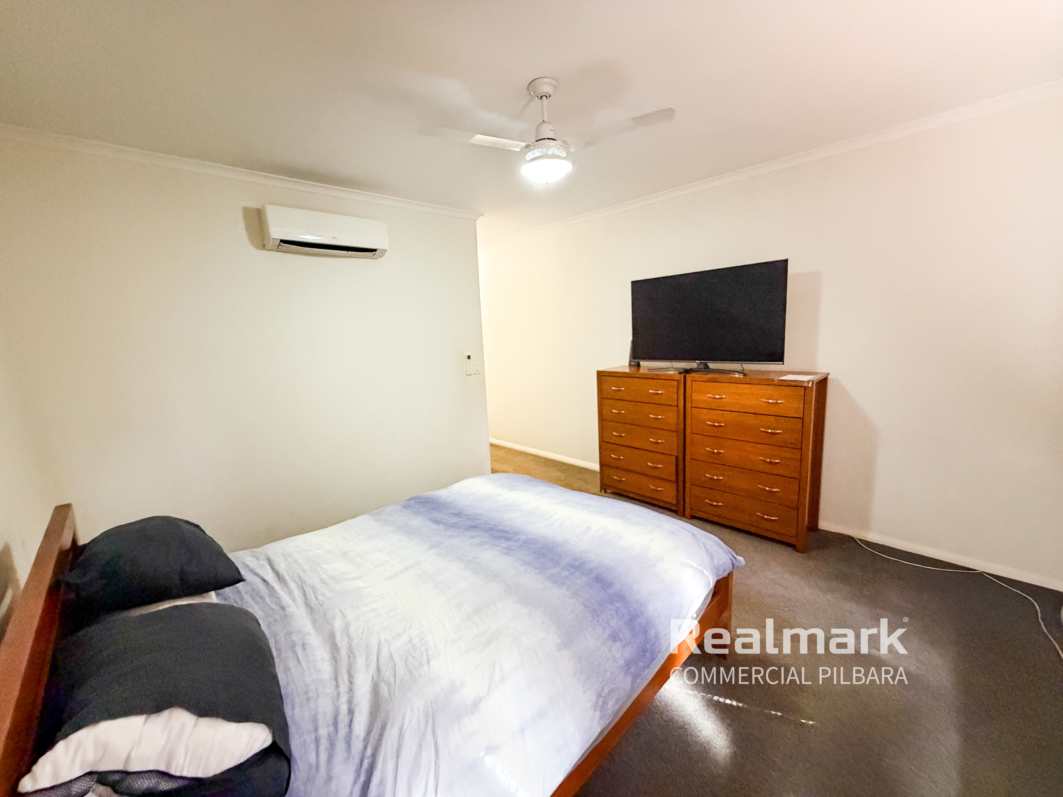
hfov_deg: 102.1
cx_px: 532
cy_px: 398
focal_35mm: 14
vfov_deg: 85.7
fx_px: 430
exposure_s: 1/50
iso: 800
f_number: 2.2
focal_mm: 2.22
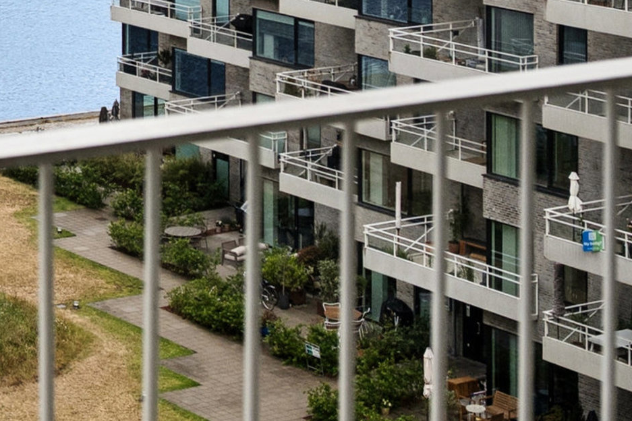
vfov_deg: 10.4
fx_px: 2158
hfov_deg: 15.4
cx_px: -309
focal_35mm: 123
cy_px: -381
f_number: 4
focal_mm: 30
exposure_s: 1/1600
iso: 400
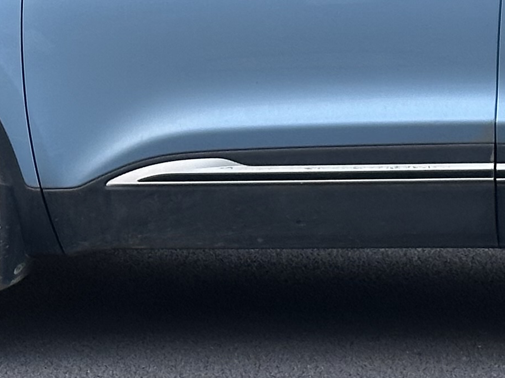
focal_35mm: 213
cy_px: -120
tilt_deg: -2.9
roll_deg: -1.5
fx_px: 3106
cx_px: 487
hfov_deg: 9.2
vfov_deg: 6.9
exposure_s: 1/94
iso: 80
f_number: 1.78
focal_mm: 6.86
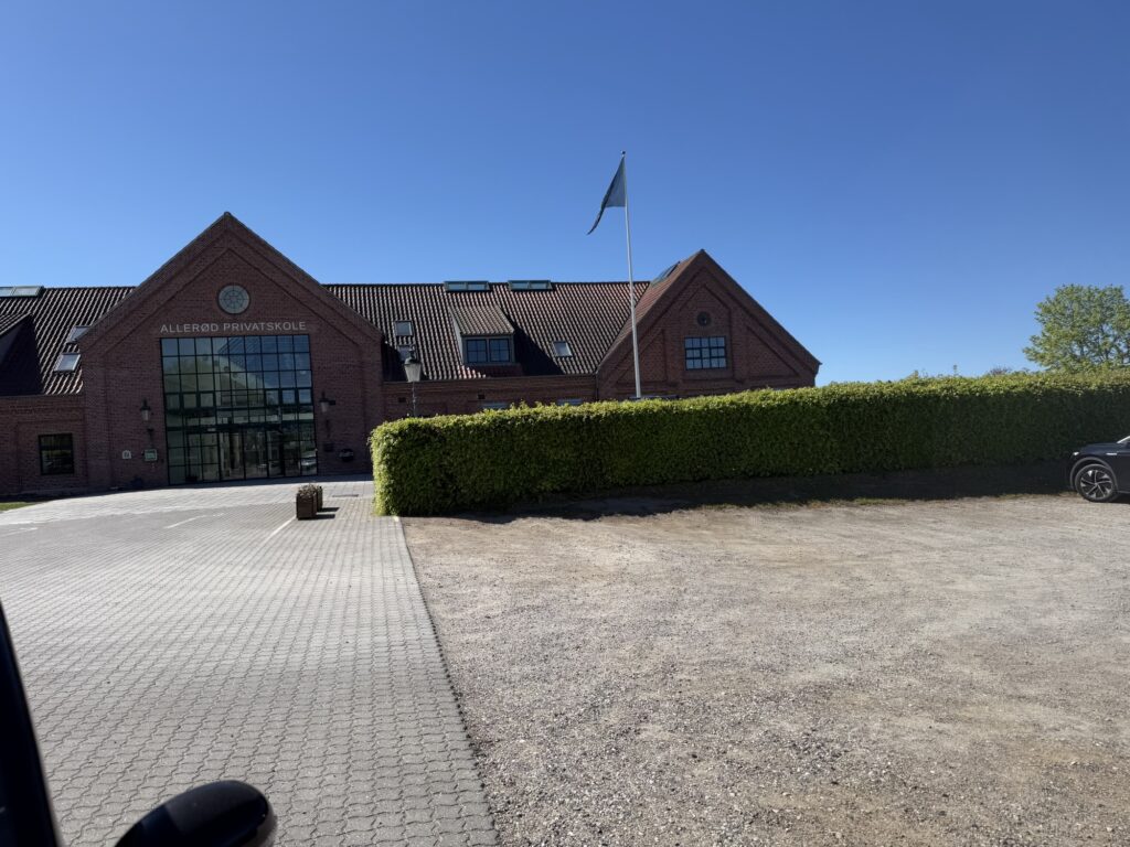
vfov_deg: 56.8
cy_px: 424
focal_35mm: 24
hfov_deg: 71.6
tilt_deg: +3.0
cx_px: 565
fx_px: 783
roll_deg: -0.6
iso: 80
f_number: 1.78
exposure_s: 1/5714
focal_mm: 6.76
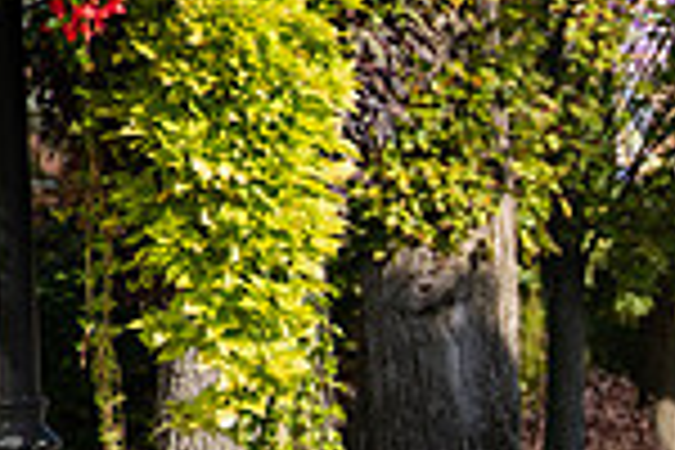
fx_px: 14511
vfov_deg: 1.8
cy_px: 538
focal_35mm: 774
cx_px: 1256
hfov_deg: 2.7
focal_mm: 200
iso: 250
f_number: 5.6
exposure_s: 1/640
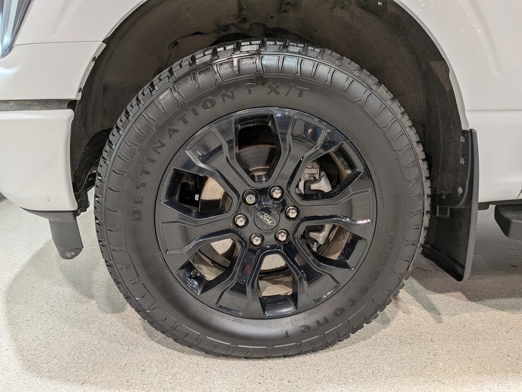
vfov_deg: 56.8
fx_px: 362
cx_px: 261
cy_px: 196
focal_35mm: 24
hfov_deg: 71.6
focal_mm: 4.53
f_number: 1.7
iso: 29
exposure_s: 1/163
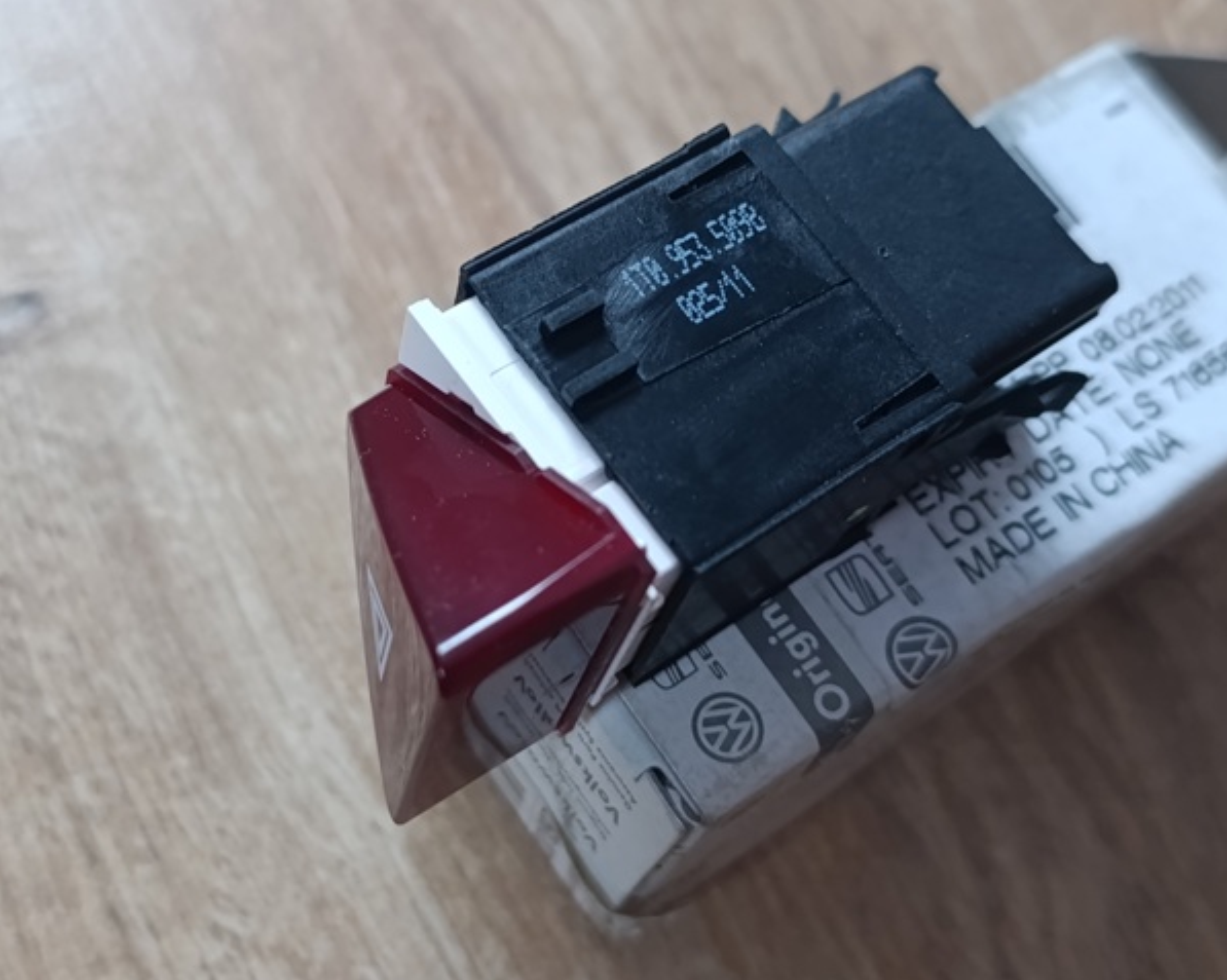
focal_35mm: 48
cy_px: 489
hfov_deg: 38.8
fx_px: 1742
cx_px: 587
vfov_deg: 31.4
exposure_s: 1/25
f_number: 1.6
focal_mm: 6.14
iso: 1600
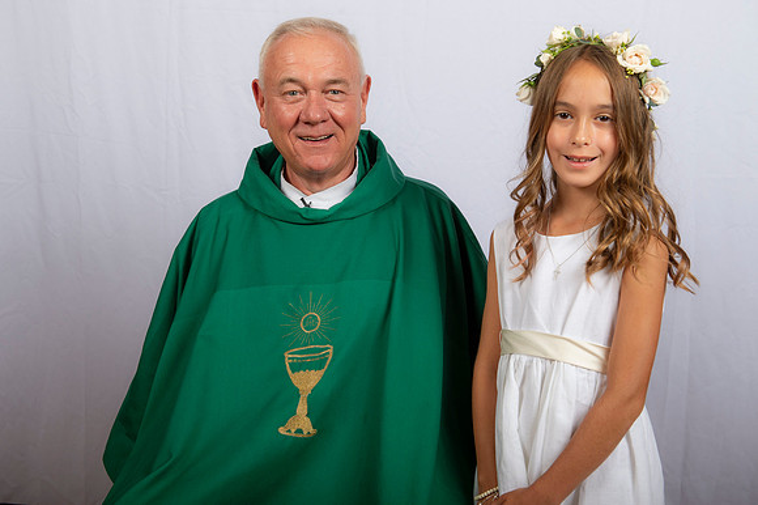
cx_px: 379
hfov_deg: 38.2
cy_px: 252
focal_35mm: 52
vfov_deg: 26.0
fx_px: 1094
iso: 320
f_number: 8
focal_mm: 52
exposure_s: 1/200
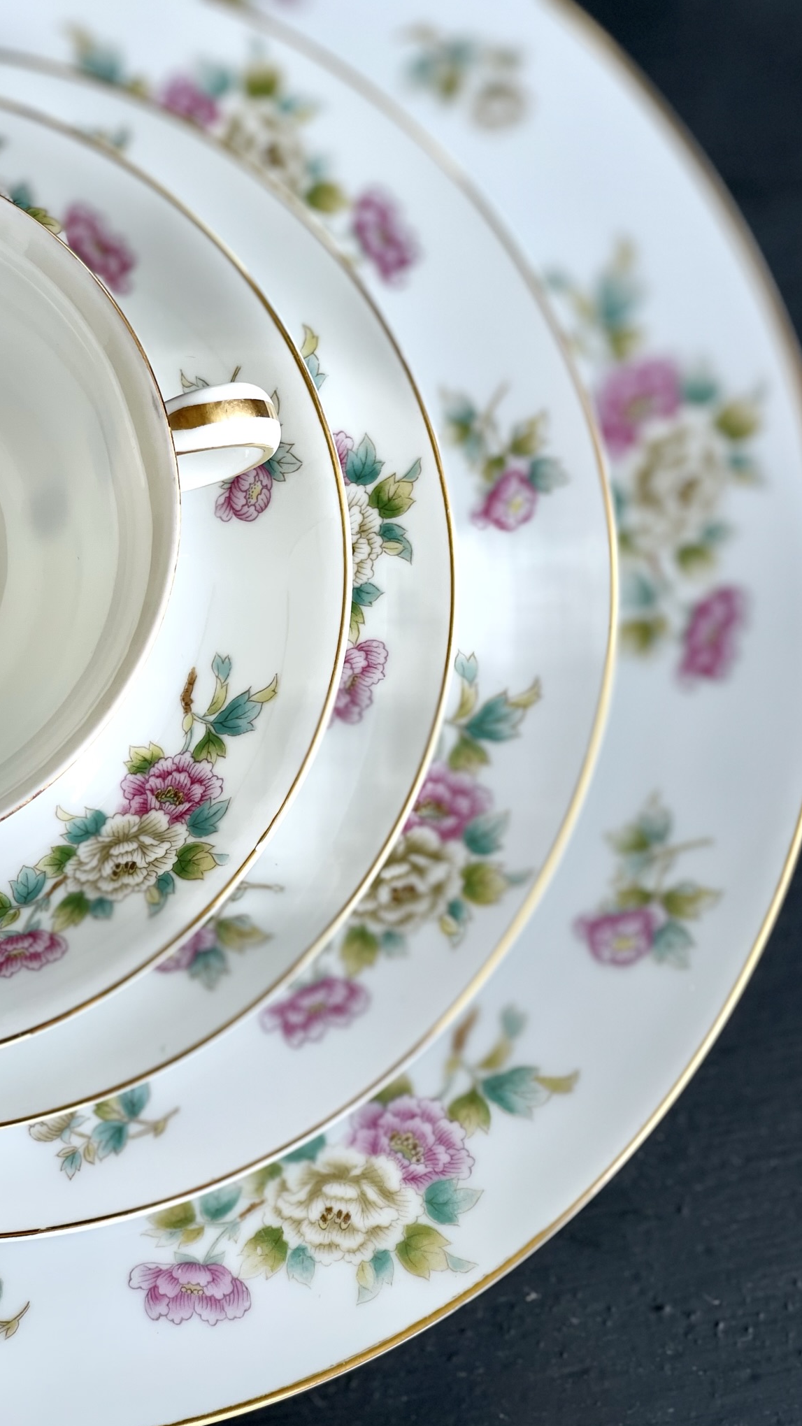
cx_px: 299
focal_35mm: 70
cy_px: 714
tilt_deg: -81.4
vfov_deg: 30.2
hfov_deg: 17.2
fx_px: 2647
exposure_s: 1/134
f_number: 2.2
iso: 20
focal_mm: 7.5
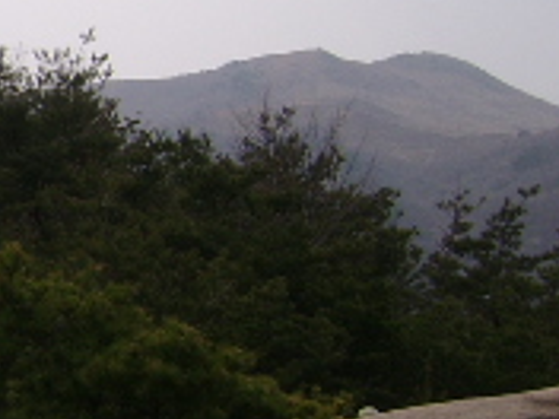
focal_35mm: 127
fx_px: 2051
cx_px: -410
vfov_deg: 11.7
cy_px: 156
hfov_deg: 14.0
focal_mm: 5.95
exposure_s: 1/545
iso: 50
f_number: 5.8
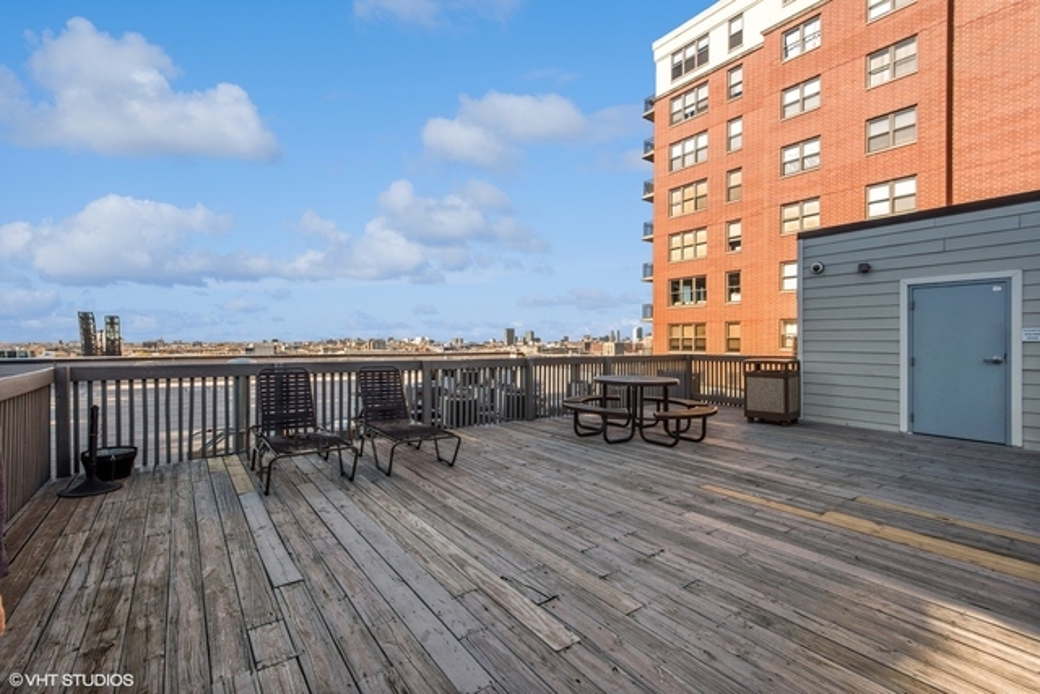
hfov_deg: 96.7
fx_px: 462
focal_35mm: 16
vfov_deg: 73.8
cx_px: 520
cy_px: 347
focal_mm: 16
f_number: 8
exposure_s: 1/500
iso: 400
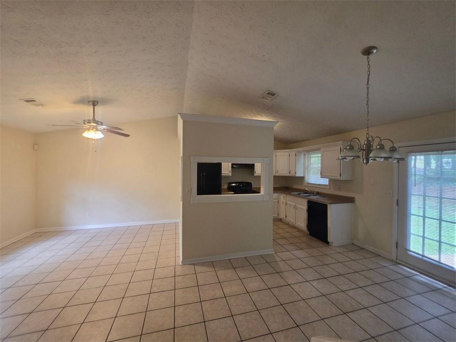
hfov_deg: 106.2
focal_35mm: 13
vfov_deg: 89.9
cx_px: 228
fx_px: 171
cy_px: 171
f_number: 1.9
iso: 200
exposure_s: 1/60
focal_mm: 2.2
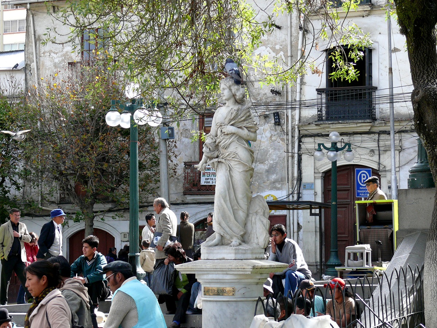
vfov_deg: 13.8
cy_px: 164
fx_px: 1351
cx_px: 218
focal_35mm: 107
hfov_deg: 18.4
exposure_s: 1/200
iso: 100
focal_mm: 20.3
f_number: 4
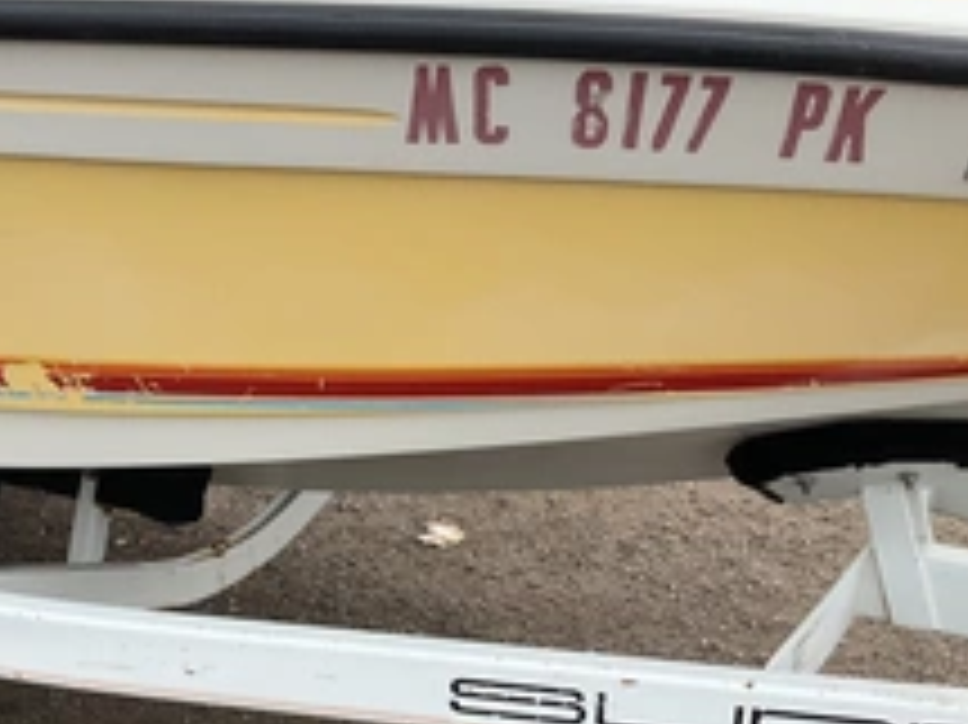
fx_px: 1509
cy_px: 544
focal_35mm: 54
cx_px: 248
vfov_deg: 26.7
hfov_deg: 34.8
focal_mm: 3
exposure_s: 1/635
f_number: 1.8
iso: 25
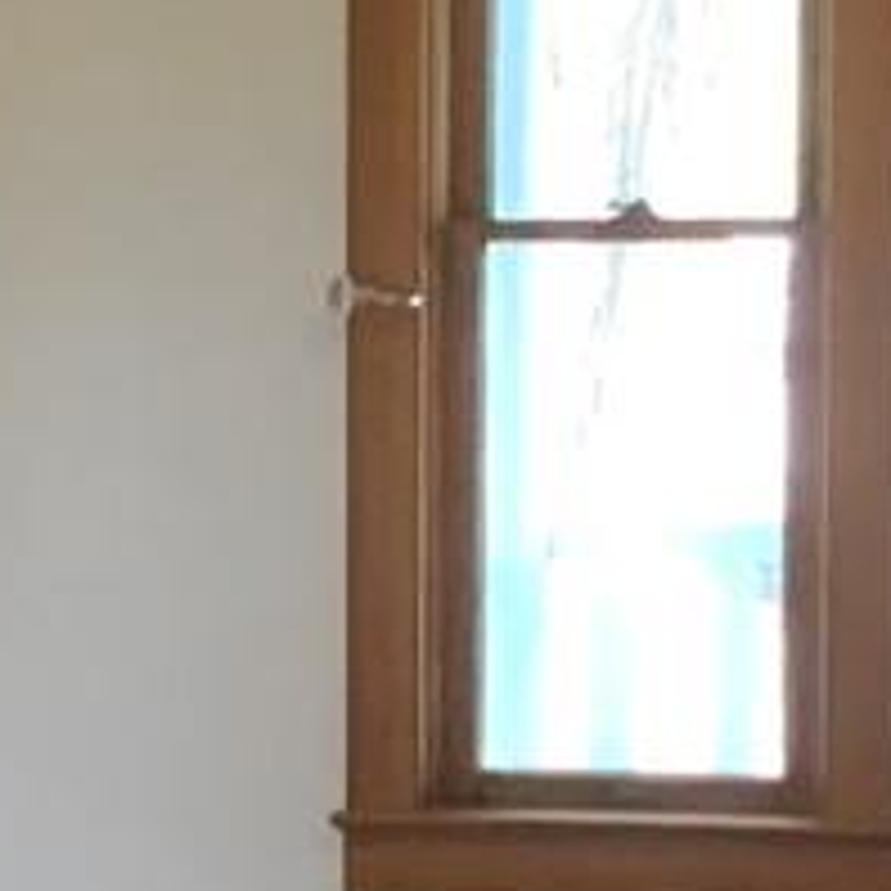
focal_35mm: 207
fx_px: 6028
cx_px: -274
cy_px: 594
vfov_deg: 8.4
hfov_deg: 8.3
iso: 160
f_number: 1.8
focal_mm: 3
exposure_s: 1/60
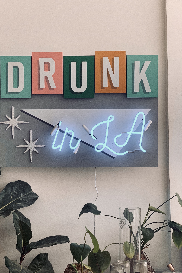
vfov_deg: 36.2
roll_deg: -0.2
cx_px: 81
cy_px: 138
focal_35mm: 55
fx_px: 417
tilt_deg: +3.8
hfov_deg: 24.6
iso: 80
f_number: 2.4
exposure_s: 1/120
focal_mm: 6
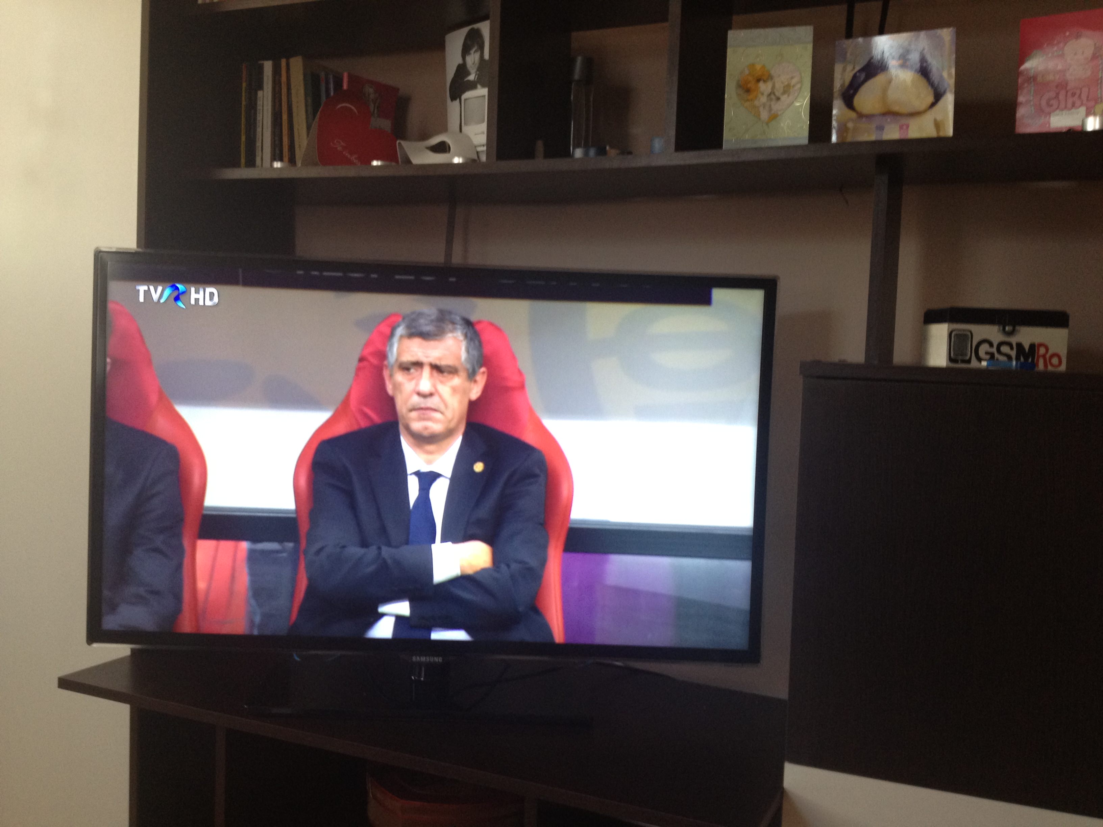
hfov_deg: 52.6
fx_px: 1115
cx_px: 552
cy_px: 414
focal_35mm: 35
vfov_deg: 40.7
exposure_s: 1/20
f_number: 2.4
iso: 160
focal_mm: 4.28
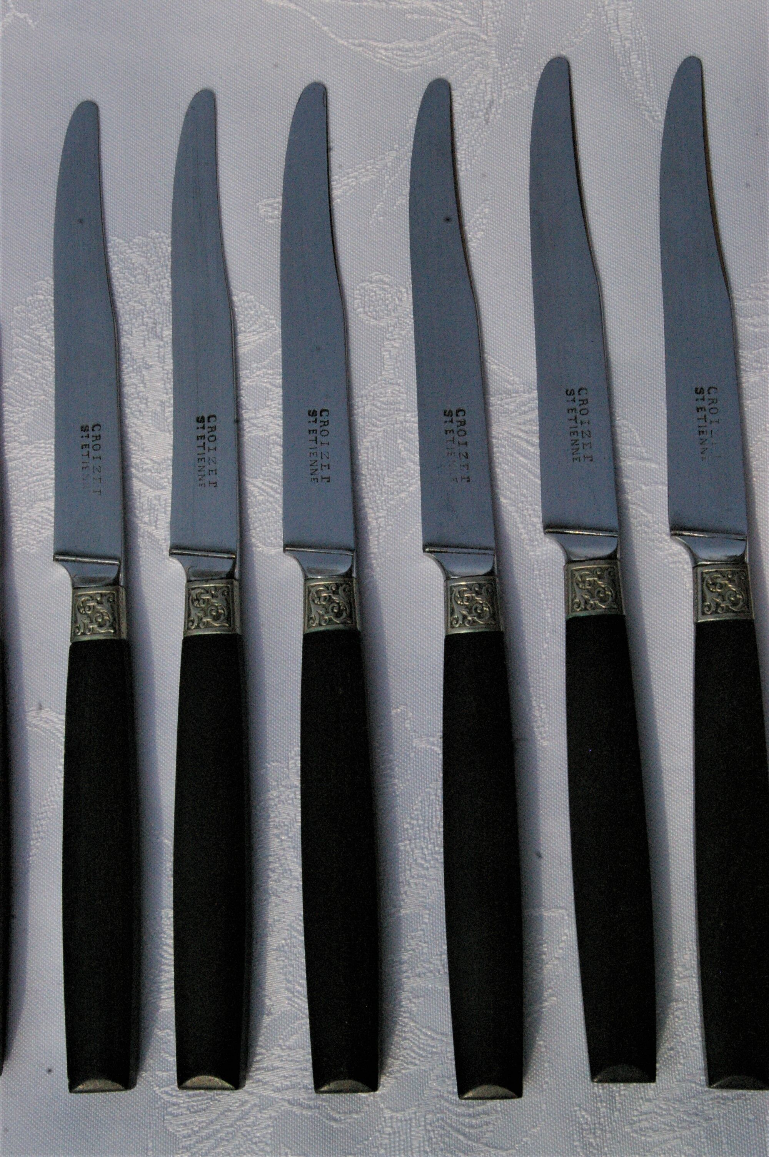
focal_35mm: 39
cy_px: 578
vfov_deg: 49.6
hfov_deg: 34.1
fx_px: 1252
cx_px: 384
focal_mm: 26
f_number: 16
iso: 1600
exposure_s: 1/1000
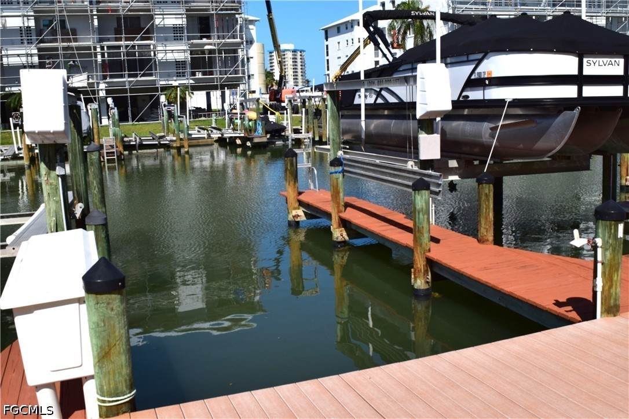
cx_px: 314
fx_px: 655
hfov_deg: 51.3
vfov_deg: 35.5
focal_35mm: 38
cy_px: 210
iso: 250
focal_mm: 25
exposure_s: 1/500
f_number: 11
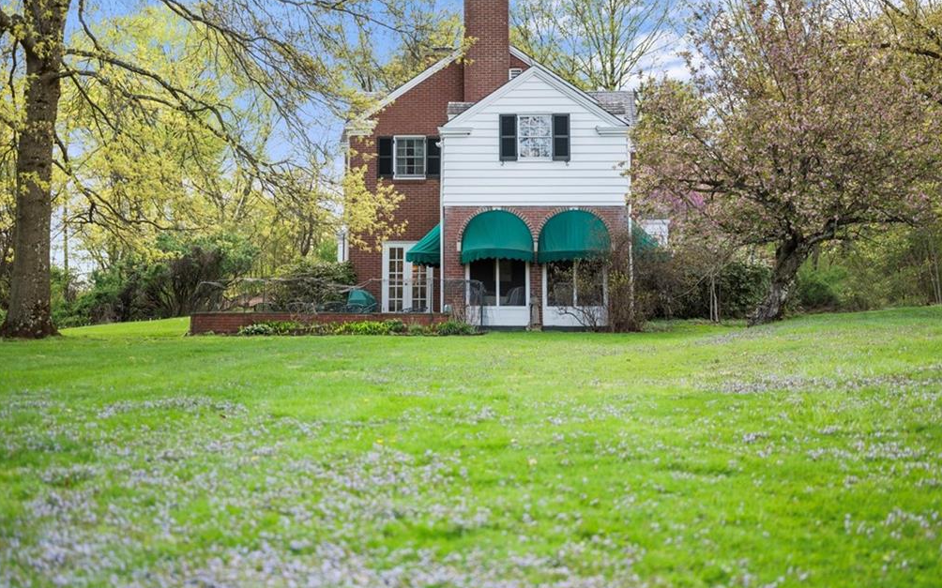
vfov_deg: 24.9
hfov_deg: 38.9
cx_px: 478
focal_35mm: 52
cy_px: 286
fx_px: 1335
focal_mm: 50
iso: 400
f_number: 1.8
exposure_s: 1/5000
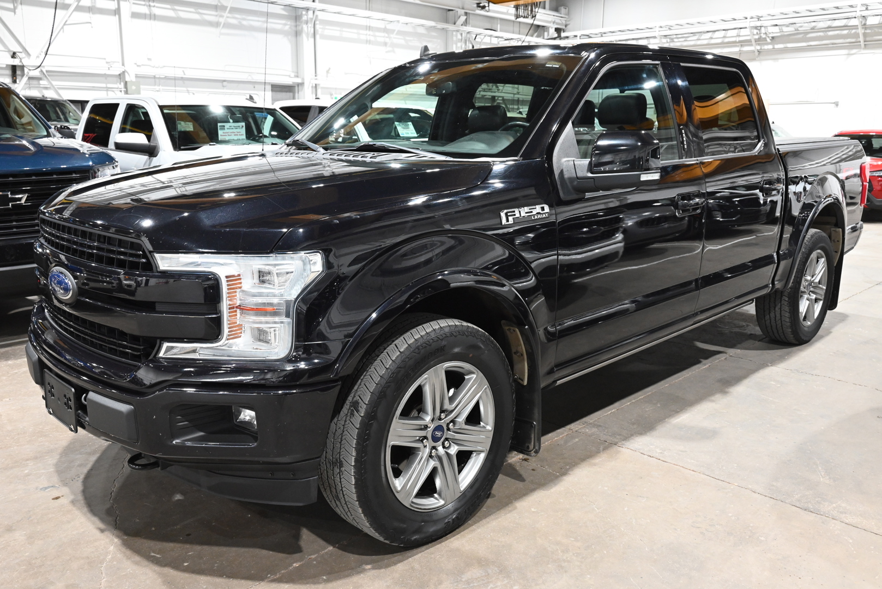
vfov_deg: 43.6
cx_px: 441
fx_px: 735
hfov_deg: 61.9
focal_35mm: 30
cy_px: 294
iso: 4000
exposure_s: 1/40
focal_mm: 30
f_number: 7.1
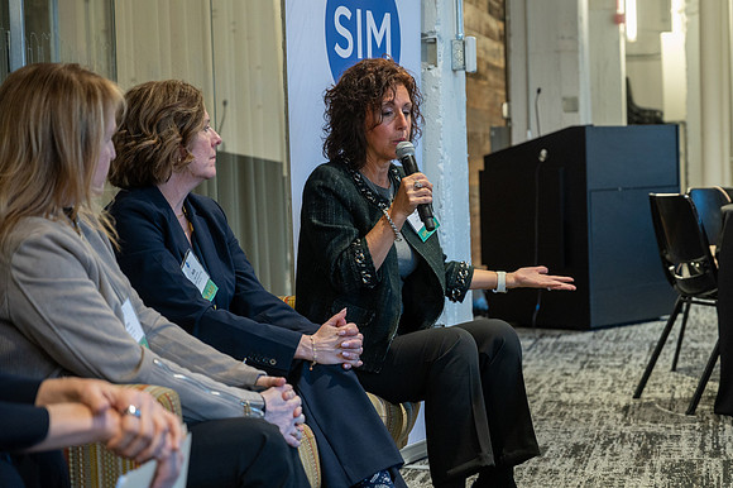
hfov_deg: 25.7
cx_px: 413
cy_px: 244
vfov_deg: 17.3
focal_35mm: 79
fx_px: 1607
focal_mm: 70
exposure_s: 1/50
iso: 1600
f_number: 4
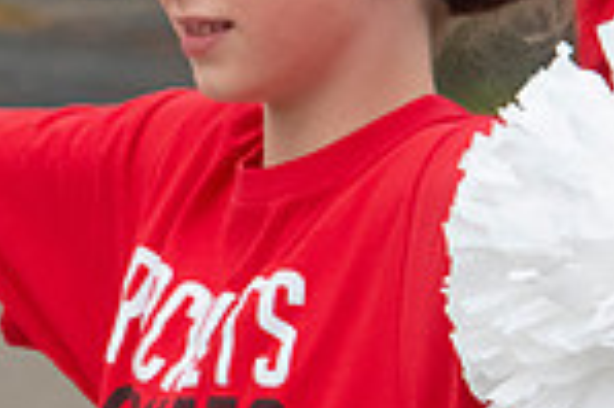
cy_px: 241
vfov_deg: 2.0
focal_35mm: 701
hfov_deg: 2.9
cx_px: -103
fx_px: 11943
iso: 3200
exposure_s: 1/500
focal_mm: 180
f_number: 11
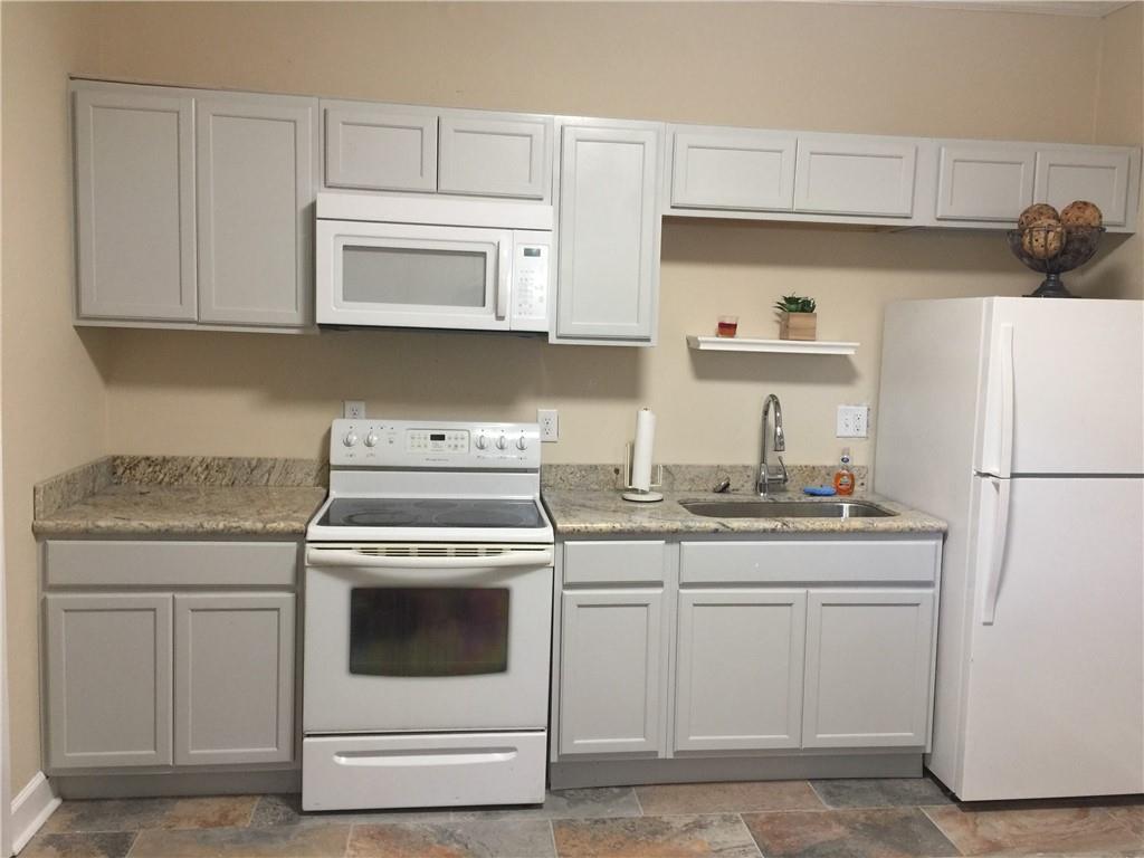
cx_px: 572
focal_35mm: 29
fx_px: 958
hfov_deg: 61.7
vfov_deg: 48.2
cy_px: 429
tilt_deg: -5.9
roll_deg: -2.8
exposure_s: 1/15
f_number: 2.2
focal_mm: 4.15
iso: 64
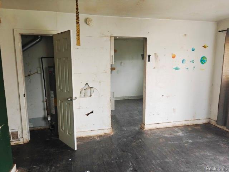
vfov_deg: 58.9
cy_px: 86
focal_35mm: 23
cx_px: 114
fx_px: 152
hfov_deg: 73.9
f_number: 1.6
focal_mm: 6.06
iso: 640
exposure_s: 1/60
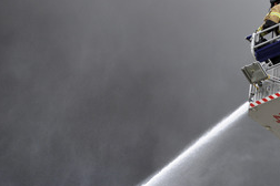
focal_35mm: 331
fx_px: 2574
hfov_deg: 6.2
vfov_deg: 4.2
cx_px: 201
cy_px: 66
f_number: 3.5
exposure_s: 1/2000
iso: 500
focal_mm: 185
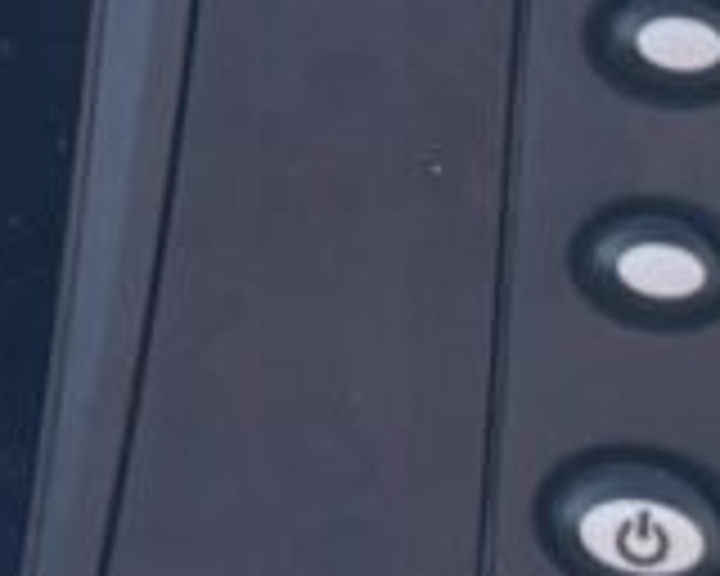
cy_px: -580
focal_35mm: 169
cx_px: -938
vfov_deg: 8.6
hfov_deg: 10.1
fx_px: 3601
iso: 50
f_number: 1.6
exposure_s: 1/591
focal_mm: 5.96
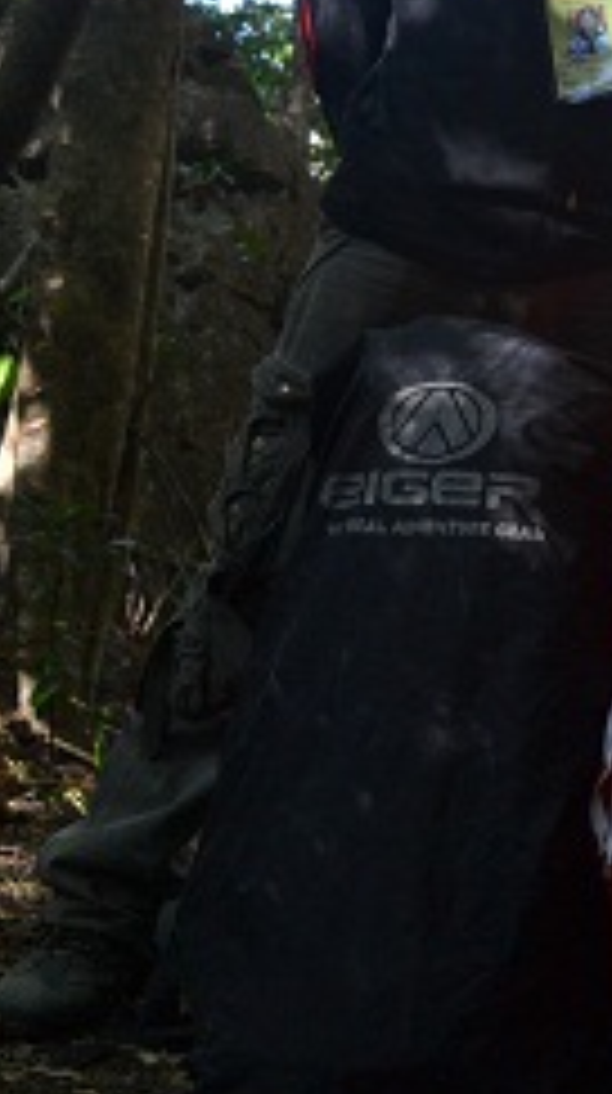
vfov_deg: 21.2
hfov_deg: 10.9
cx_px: 1246
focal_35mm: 100
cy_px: 353
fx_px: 2906
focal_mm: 25
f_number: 5.6
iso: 360
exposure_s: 1/125
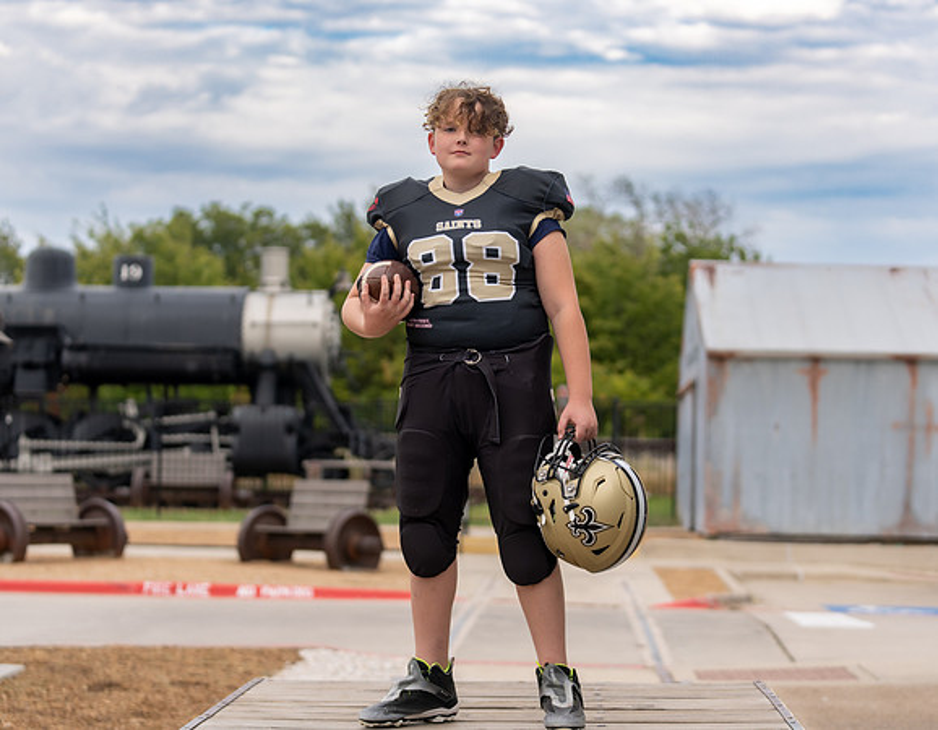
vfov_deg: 18.5
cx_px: 499
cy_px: 364
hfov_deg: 23.6
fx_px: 2242
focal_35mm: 82
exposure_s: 1/400
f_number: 2.8
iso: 100
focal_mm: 70
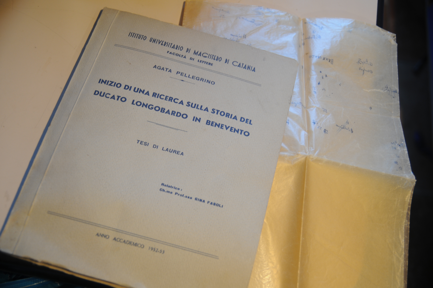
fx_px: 559
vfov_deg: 28.9
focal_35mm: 46
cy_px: 144
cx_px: 216
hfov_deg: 42.4
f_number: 2.8
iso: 200
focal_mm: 31
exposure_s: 1/30
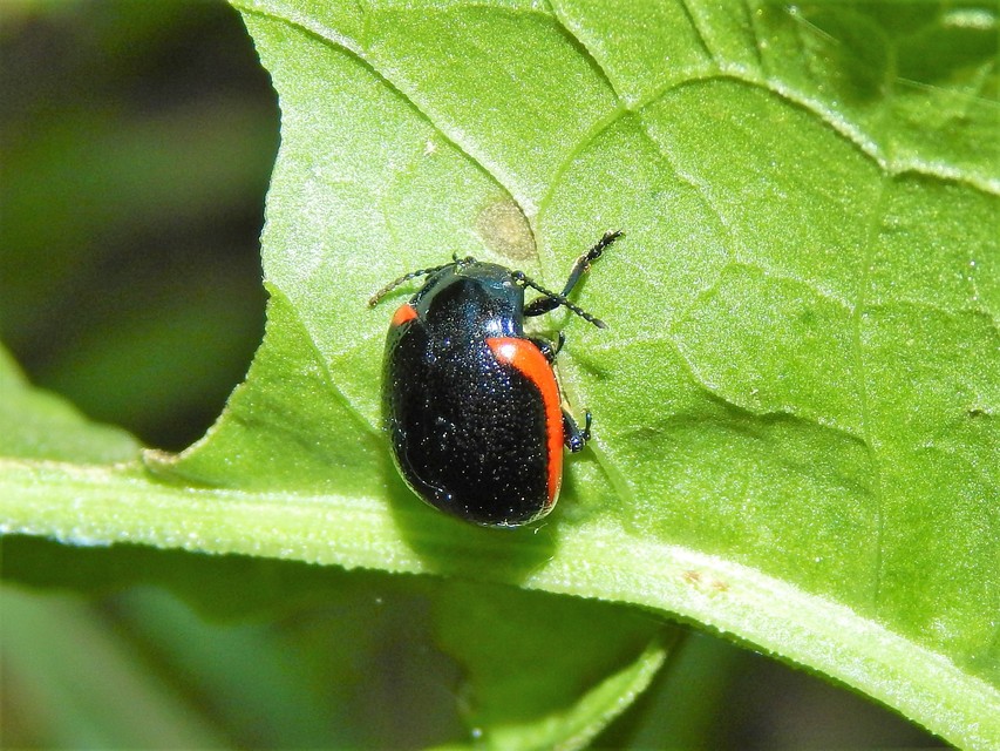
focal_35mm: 114
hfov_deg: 17.3
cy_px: 376
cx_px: 500
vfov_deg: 13.0
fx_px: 3294
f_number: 9.2
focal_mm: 20.5
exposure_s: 1/30
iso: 200
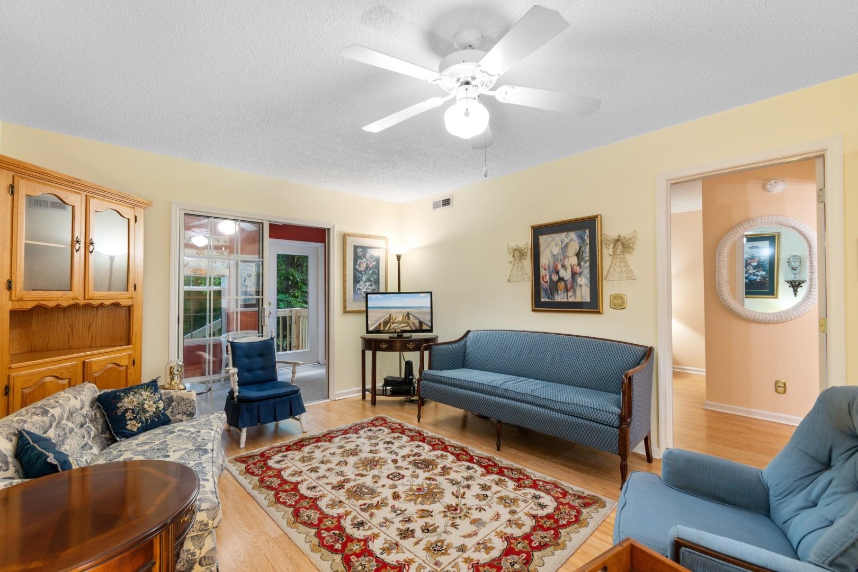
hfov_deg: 100.4
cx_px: 429
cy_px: 286
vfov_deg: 77.3
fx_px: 357
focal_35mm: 15
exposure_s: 1/4
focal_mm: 10
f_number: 4.5
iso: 100
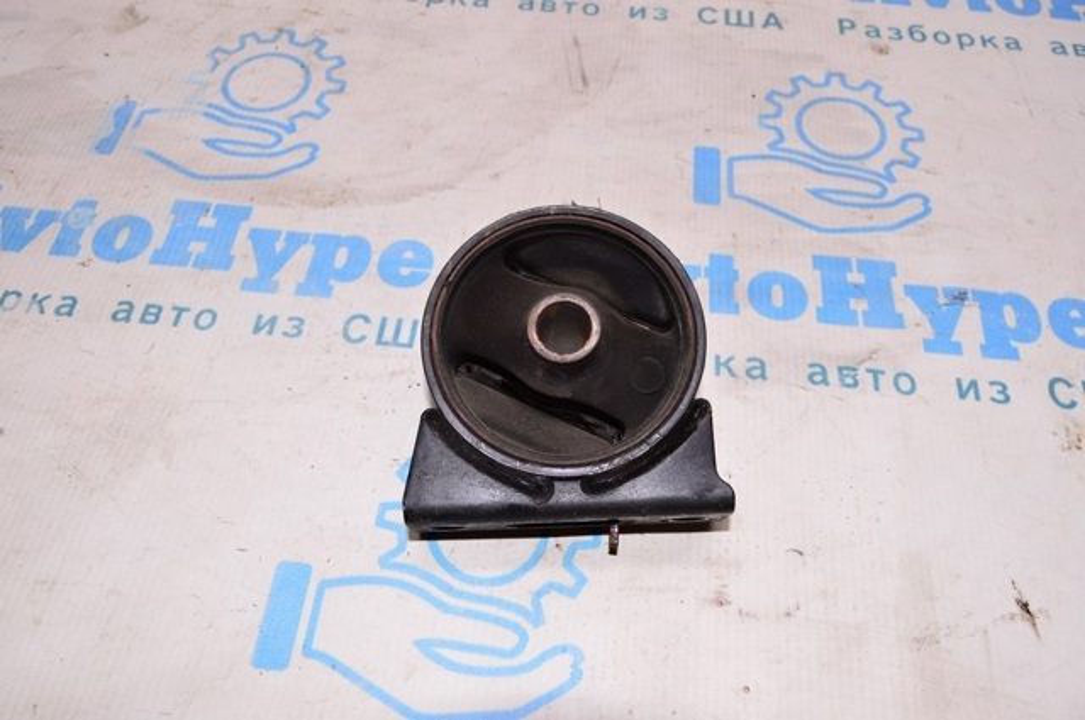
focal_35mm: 30
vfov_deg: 43.5
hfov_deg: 62.0
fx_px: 903
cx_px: 542
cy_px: 360
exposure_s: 1/125
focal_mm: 20
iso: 1600
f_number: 8
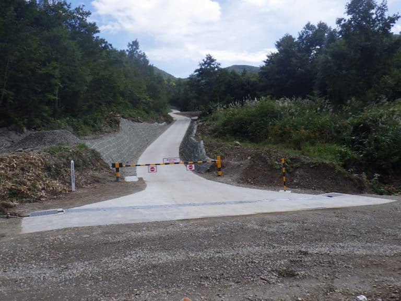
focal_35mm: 28
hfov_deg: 63.4
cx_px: 200
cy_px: 150
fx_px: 324
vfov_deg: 49.7
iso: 250
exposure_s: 1/1250
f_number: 4.2
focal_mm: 5
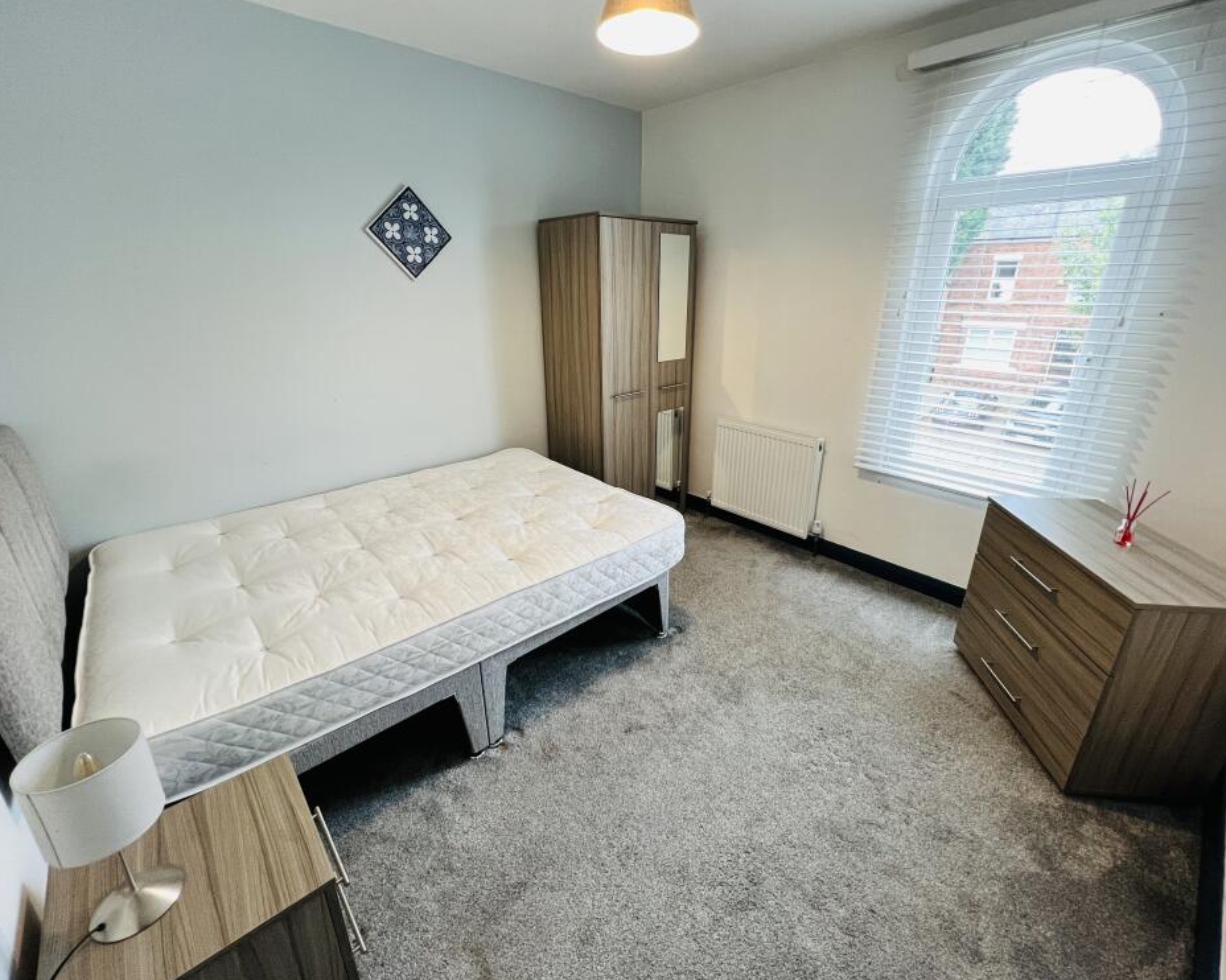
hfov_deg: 100.7
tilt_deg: -20.1
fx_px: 508
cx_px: 620
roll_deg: +0.2
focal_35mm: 14
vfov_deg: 87.9
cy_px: 478
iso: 200
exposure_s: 1/50
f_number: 1.8
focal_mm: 1.57
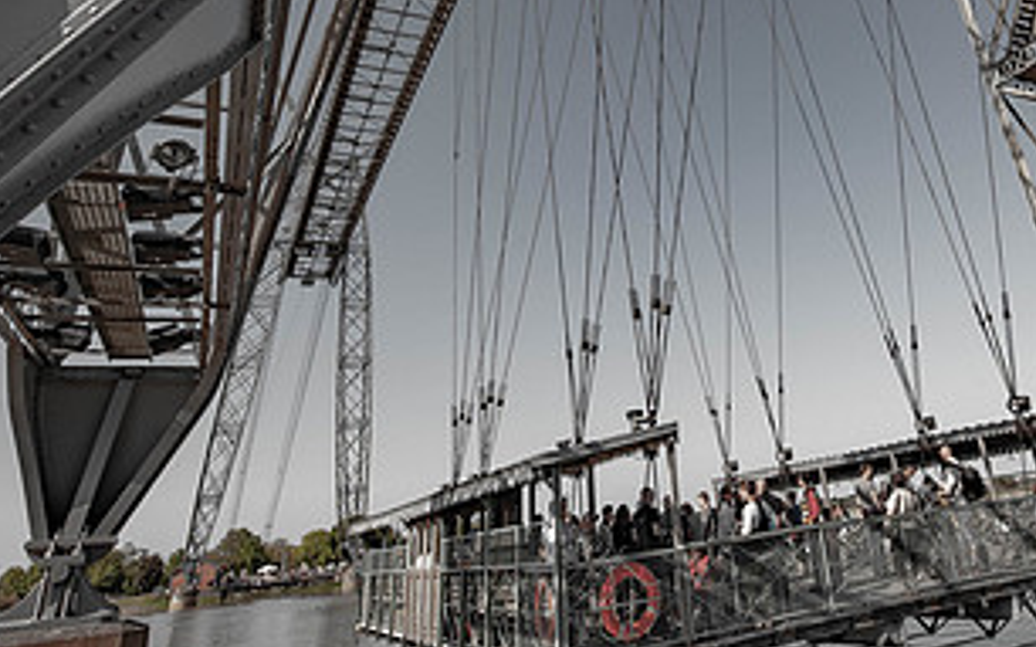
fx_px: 762
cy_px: 71
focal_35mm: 27
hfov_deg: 65.9
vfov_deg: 42.4
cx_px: 721
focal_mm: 14
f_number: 11
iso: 400
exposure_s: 1/500
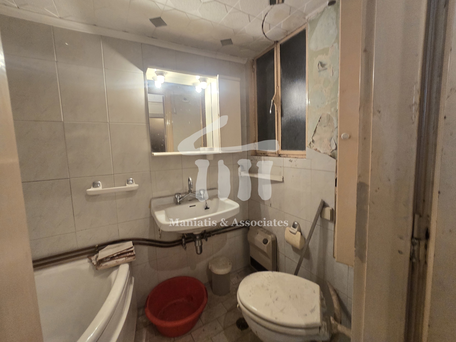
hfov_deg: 106.2
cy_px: 171
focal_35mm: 13
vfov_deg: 89.9
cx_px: 228
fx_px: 171
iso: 200
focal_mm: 2.2
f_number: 2.2
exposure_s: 1/50
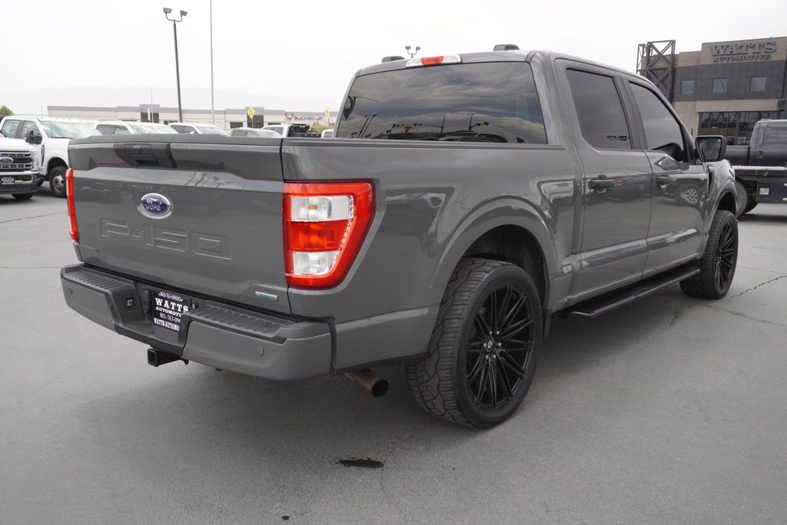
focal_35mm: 32
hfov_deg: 59.5
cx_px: 394
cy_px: 262
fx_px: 689
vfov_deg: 41.8
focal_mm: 21
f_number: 5.6
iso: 100
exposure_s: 1/125
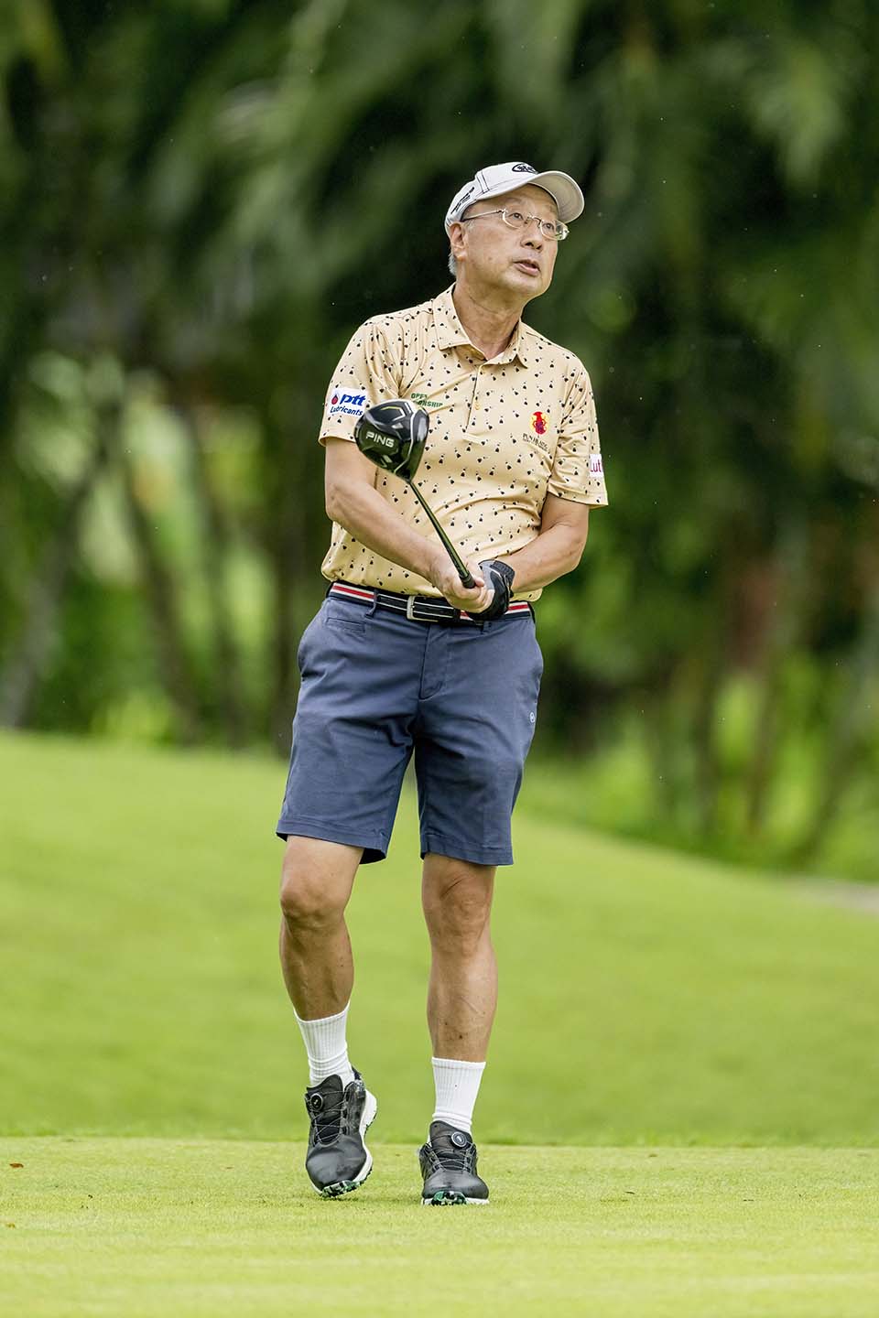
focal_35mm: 400
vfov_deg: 5.2
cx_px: 440
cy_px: 659
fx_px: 14649
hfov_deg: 3.4
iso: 1100
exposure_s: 1/3200
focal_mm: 400
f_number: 2.8
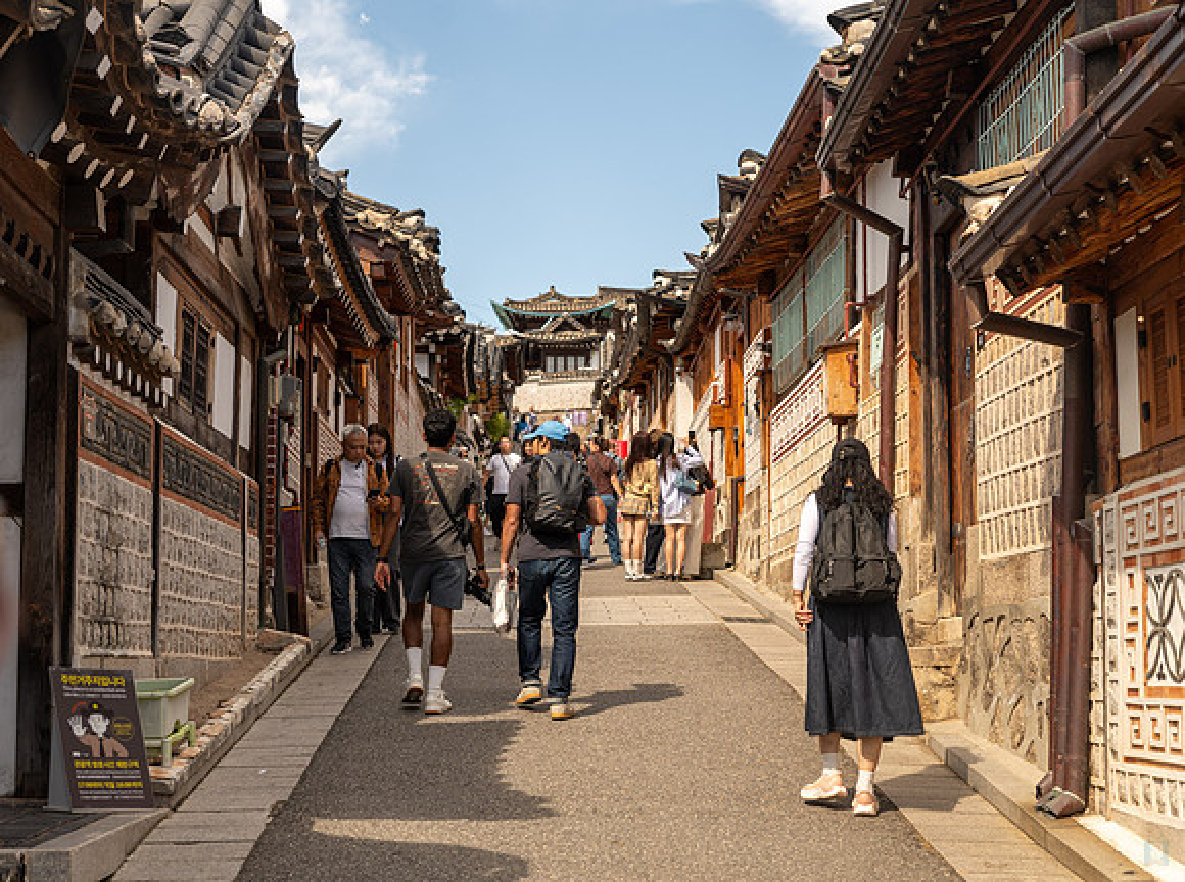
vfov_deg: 24.1
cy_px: 453
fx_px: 2069
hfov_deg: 31.9
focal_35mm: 61
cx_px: 536
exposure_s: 1/400
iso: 64
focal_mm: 52
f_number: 4
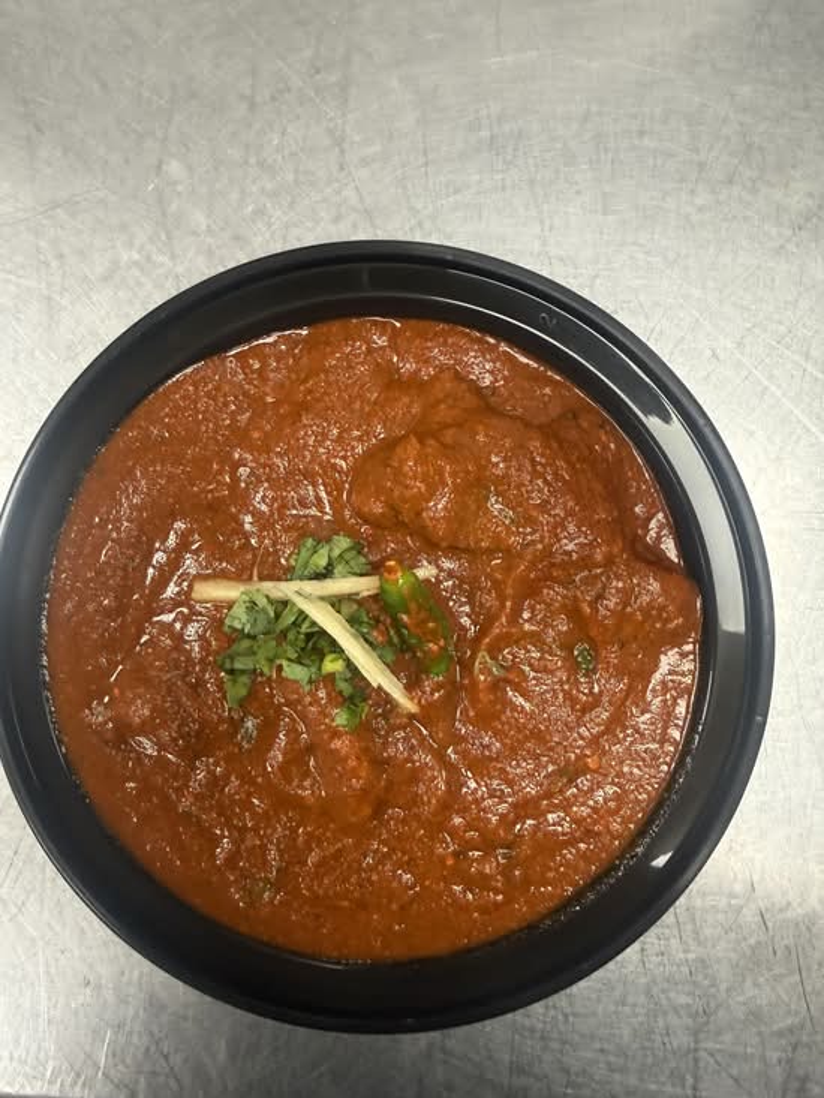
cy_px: 549
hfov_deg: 56.8
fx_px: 762
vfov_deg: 71.6
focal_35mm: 24
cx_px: 412
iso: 250
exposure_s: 1/60
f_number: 2.2
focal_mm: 2.22
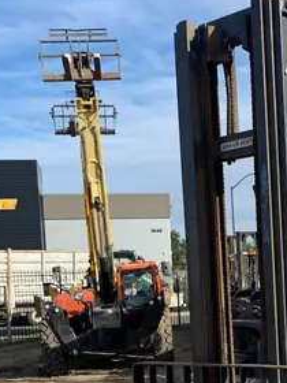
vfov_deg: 27.6
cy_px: 341
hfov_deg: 20.8
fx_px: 752
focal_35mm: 68
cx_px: 292
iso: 25
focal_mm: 4.25
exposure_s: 1/1610
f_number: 1.8
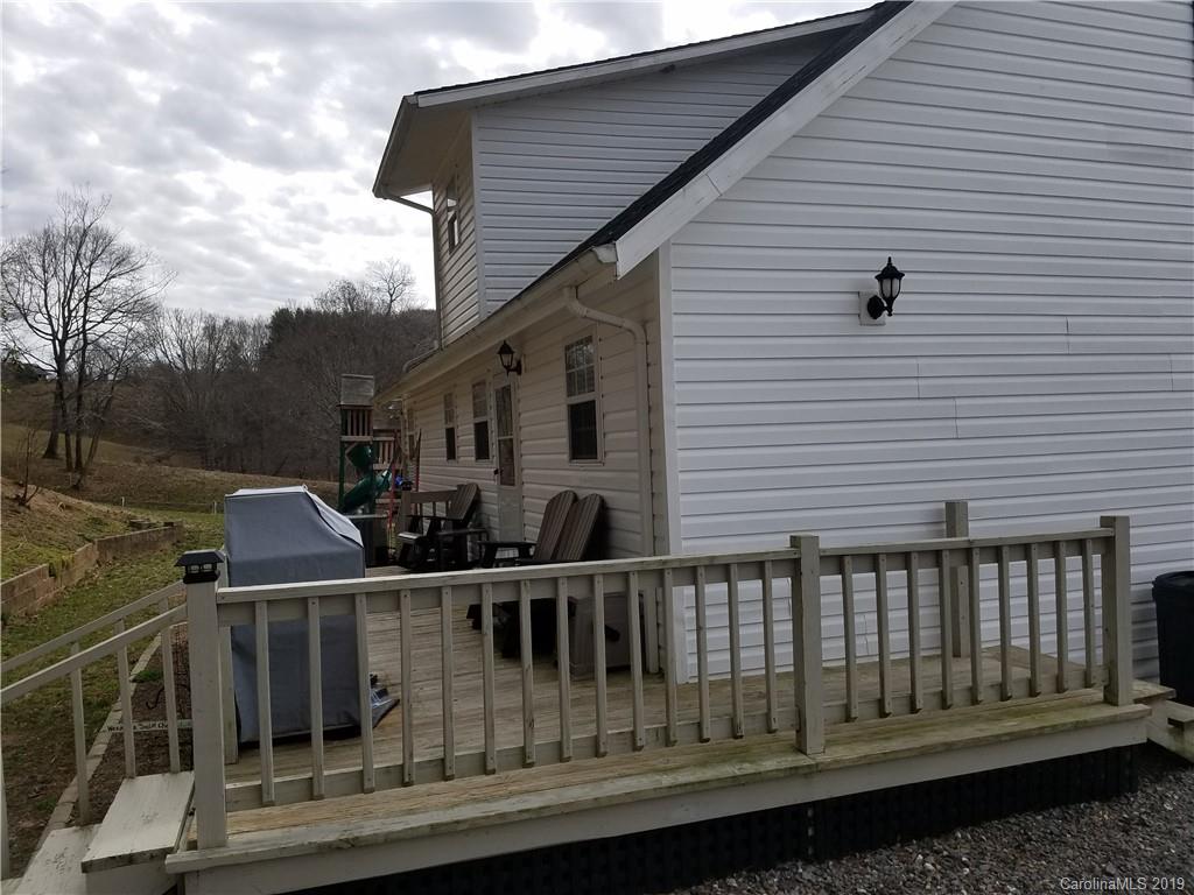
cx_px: 597
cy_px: 448
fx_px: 897
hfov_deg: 67.3
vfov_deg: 53.1
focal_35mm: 26
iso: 50
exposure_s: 1/2872
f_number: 1.7
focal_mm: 4.2
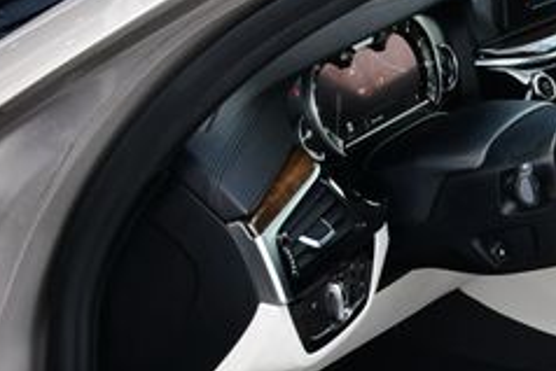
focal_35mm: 97
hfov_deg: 19.5
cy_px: 371
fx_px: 1499
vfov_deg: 13.9
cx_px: 710
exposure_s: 1/250
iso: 400
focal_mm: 18
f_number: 5.6
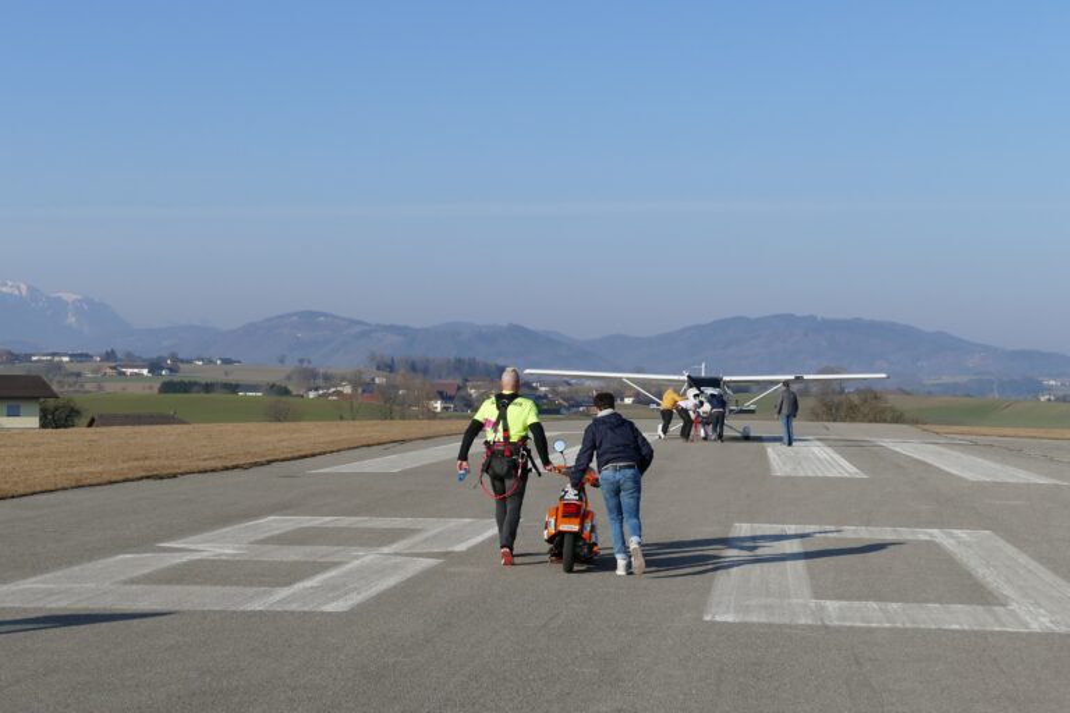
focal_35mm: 63
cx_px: 535
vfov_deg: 21.6
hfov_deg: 31.9
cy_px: 356
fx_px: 1872
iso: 125
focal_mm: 22.94
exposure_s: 1/1600
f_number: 4
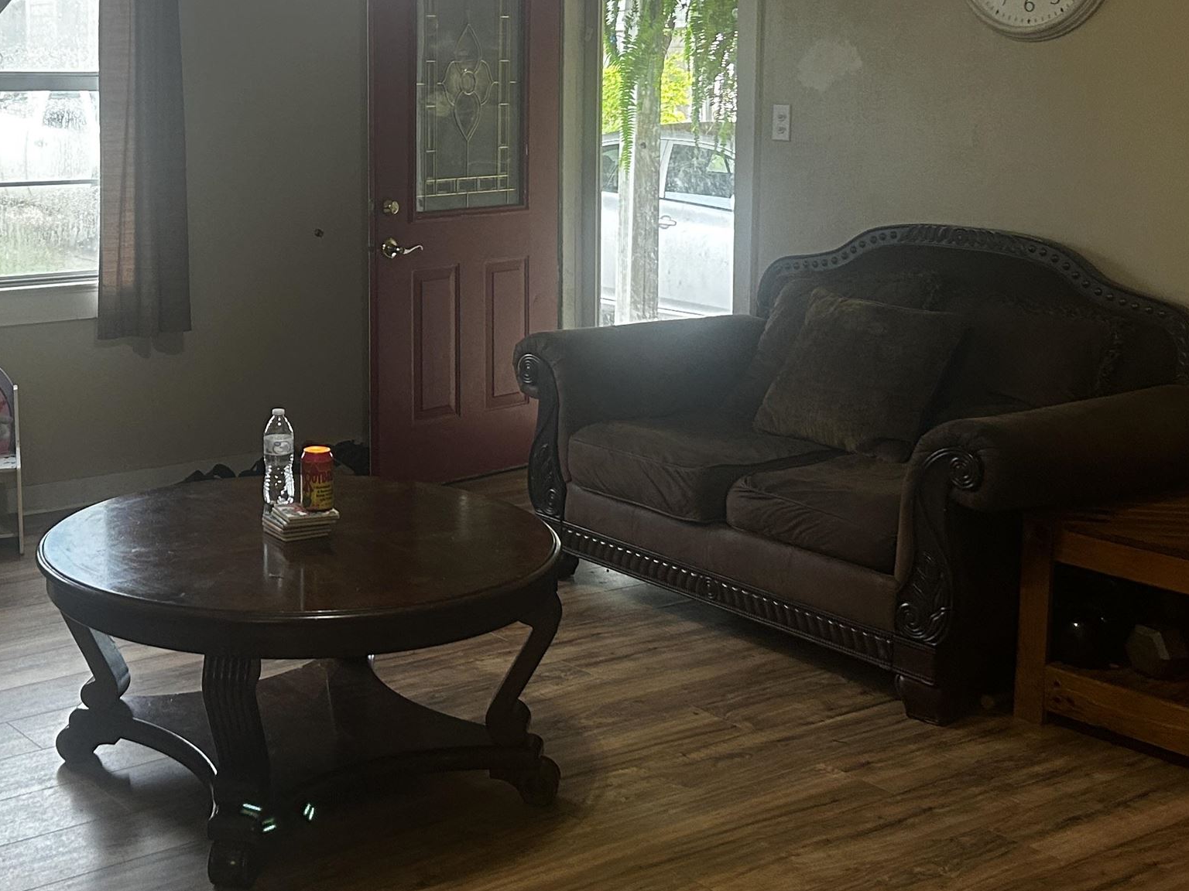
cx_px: 355
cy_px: 222
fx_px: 1786
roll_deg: +0.4
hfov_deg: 36.3
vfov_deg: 27.6
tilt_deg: -5.0
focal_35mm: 52
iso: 160
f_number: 1.5
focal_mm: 5.7
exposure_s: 1/60
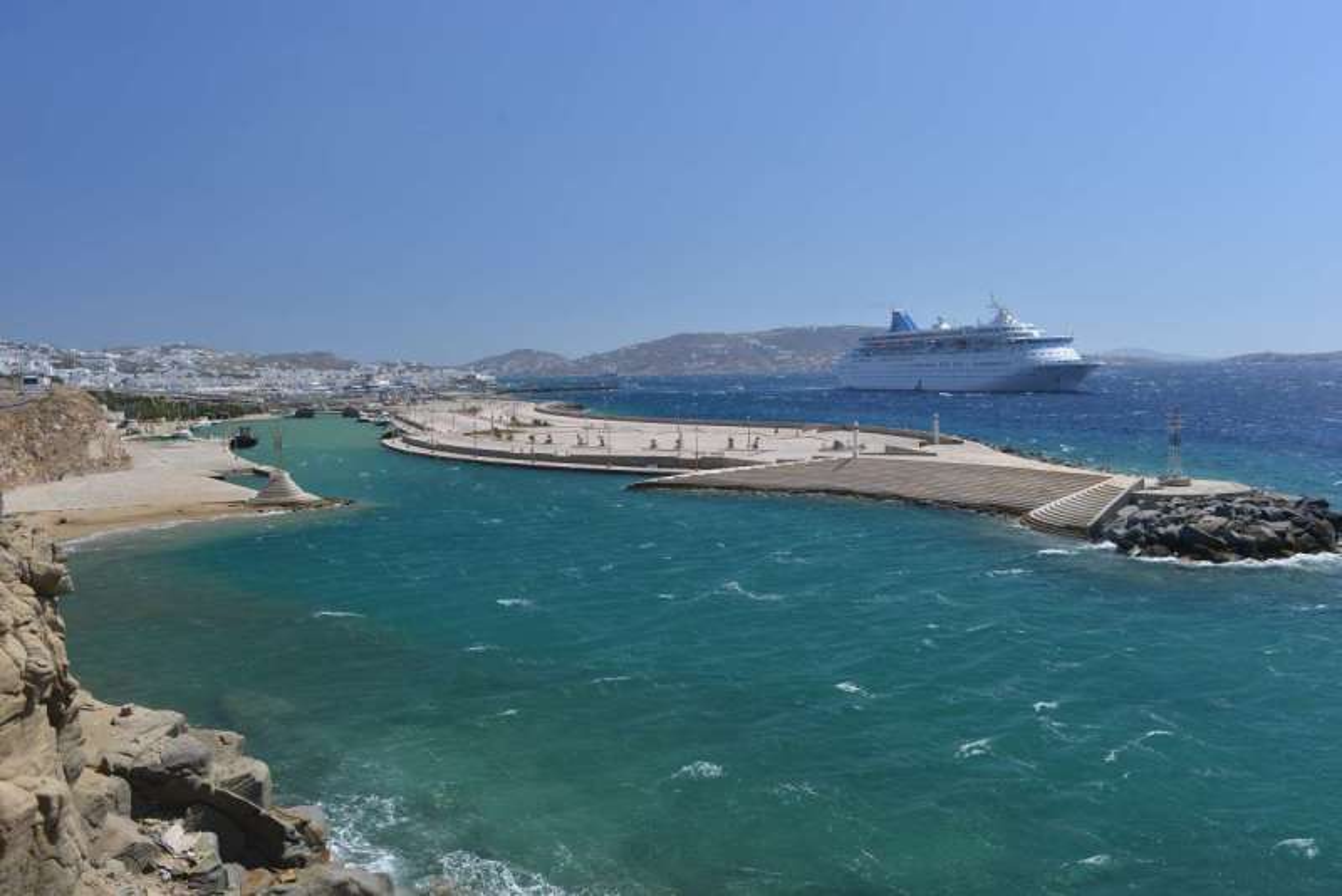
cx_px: 671
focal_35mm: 29
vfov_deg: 45.0
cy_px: 448
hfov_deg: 63.6
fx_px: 1081
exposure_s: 1/200
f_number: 7.1
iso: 100
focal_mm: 29
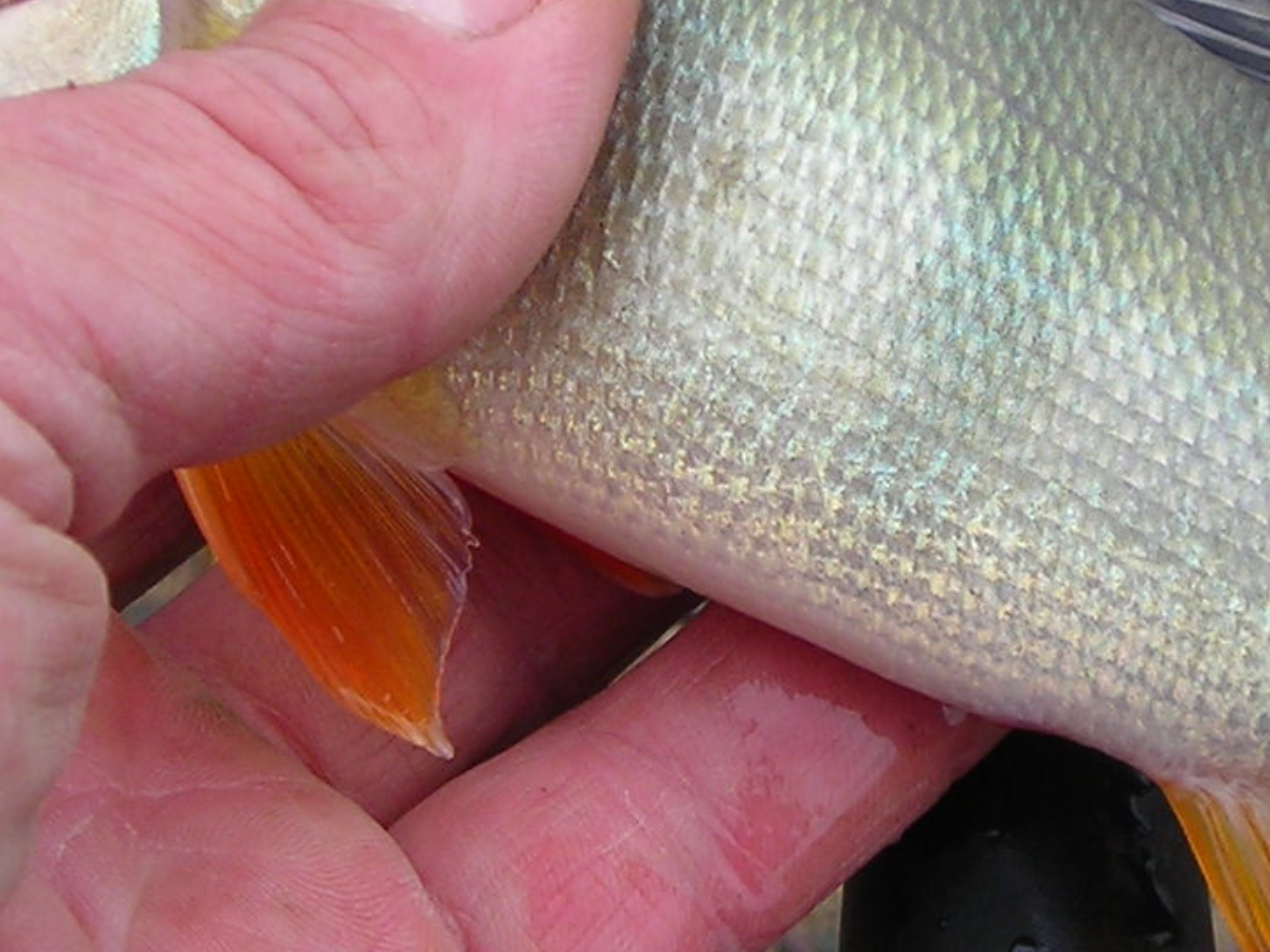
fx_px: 4990
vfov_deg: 10.9
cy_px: 188
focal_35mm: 136
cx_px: 1017
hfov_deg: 14.4
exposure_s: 1/155
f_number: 3.2
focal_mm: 6.3
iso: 50
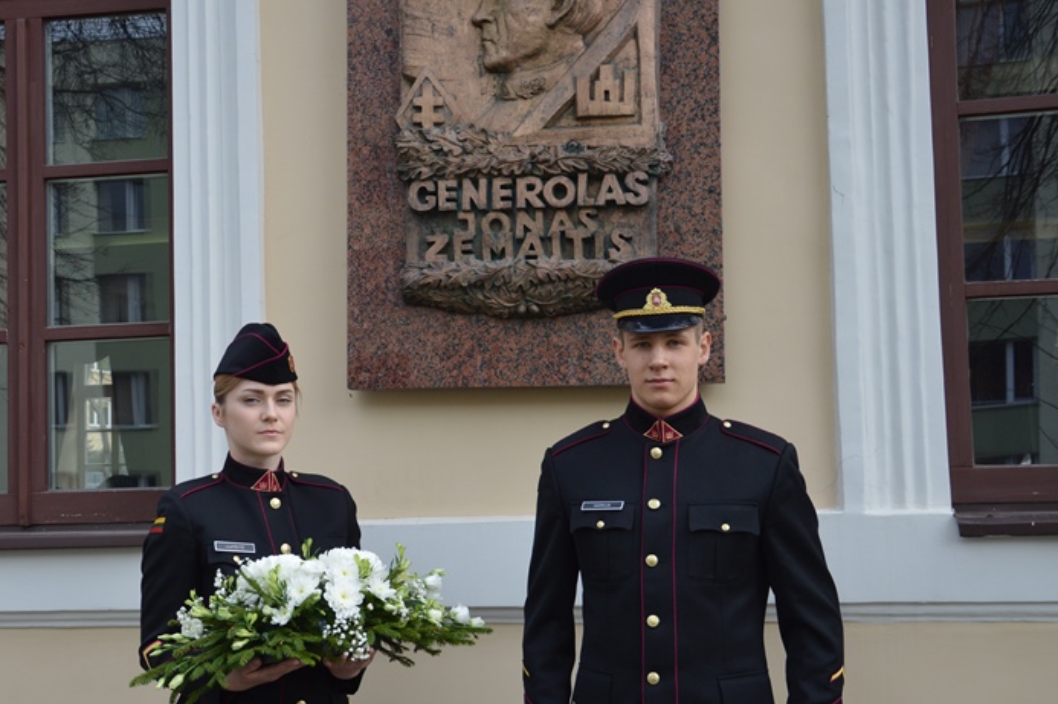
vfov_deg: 29.8
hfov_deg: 43.6
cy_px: 399
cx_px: 467
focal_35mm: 45
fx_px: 1322
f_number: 4.5
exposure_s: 1/1000
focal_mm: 26
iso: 400
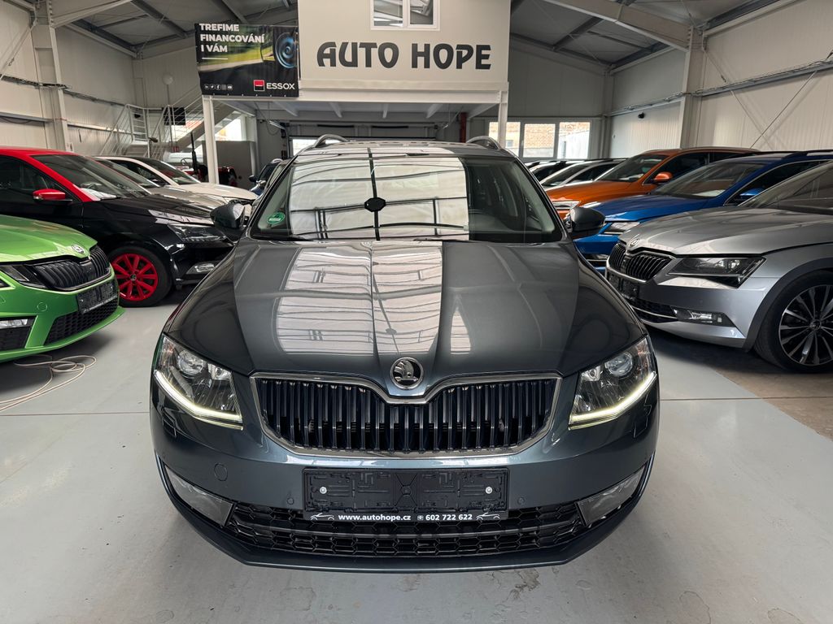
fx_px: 578
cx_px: 416
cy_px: 312
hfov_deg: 71.6
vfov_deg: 56.8
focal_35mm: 24
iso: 200
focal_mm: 6.76
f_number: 1.78
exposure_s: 1/112
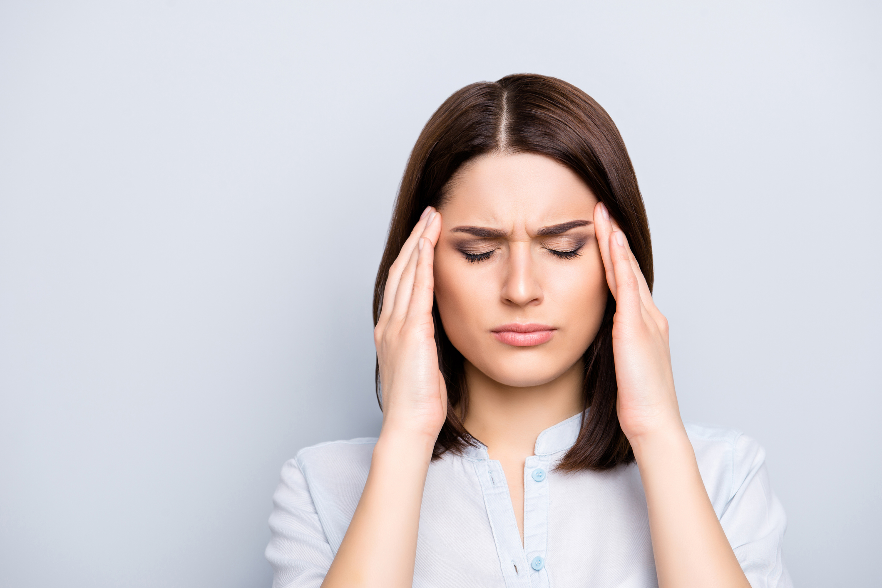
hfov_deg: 28.8
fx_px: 1715
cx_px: 441
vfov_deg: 19.5
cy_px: 294
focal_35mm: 70
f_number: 6.3
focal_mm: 70
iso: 100
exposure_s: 1/160
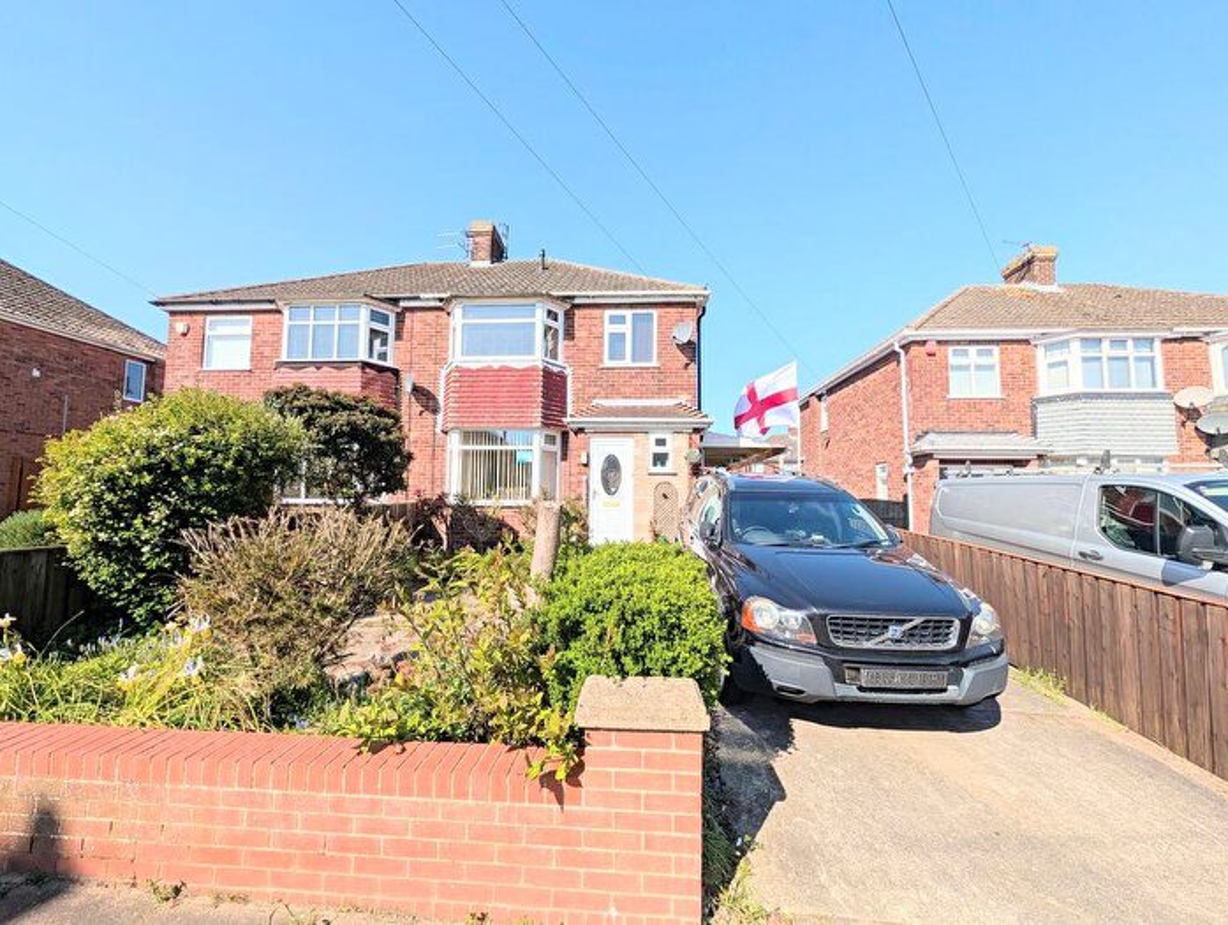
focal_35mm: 12
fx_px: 426
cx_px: 614
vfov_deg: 94.7
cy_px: 462
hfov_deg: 110.4
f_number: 1.7
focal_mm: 2.02
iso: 62
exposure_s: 1/4184
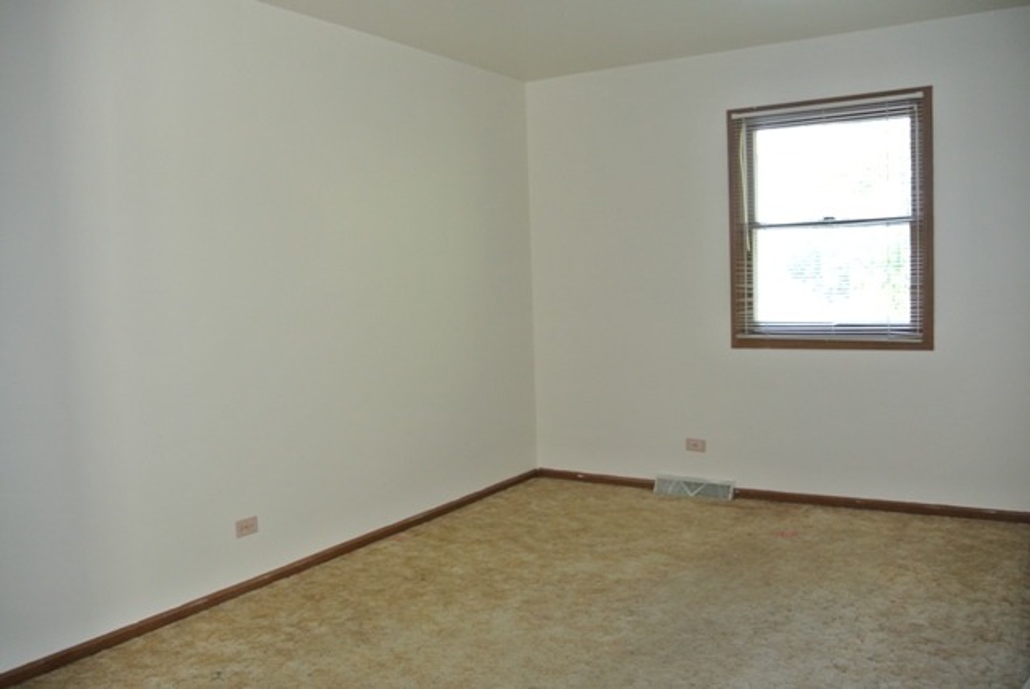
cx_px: 515
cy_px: 344
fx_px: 830
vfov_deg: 45.0
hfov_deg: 63.6
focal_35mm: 29
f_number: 3.5
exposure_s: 1/60
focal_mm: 11
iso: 500
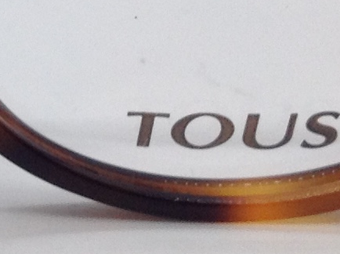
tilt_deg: -21.3
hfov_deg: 9.2
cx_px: -194
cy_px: -42
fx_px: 2049
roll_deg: -1.4
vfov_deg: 7.0
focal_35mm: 209
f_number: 2.4
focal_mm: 4.28
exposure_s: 1/135
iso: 50
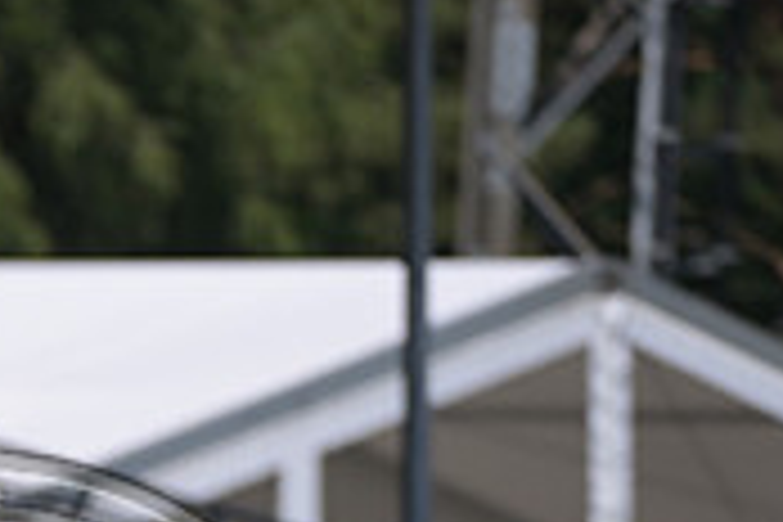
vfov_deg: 1.2
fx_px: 24619
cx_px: -94
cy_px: 848
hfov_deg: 1.8
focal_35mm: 1132
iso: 140
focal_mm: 340
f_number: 5
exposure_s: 1/1250
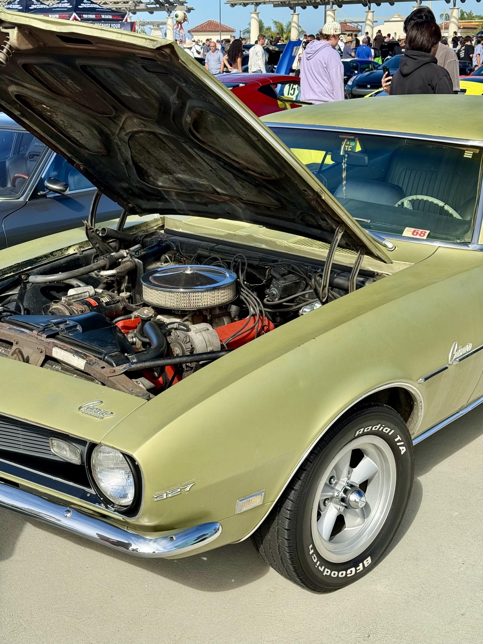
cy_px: 322
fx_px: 893
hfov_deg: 30.3
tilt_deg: -15.2
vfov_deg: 39.7
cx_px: 242
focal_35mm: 48
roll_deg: +0.0
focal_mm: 6.76
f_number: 1.78
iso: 100
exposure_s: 1/1513
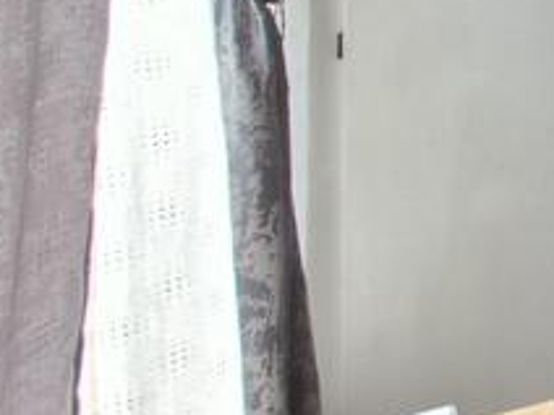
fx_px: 784
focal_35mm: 49
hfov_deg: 21.5
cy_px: -50
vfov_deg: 27.1
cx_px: 1027
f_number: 2.2
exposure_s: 1/245
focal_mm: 1.7
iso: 25
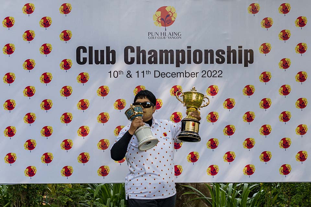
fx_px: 311
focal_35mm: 36
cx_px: 156
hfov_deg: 53.2
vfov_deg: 36.8
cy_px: 104
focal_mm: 36
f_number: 7.1
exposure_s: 1/320
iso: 360
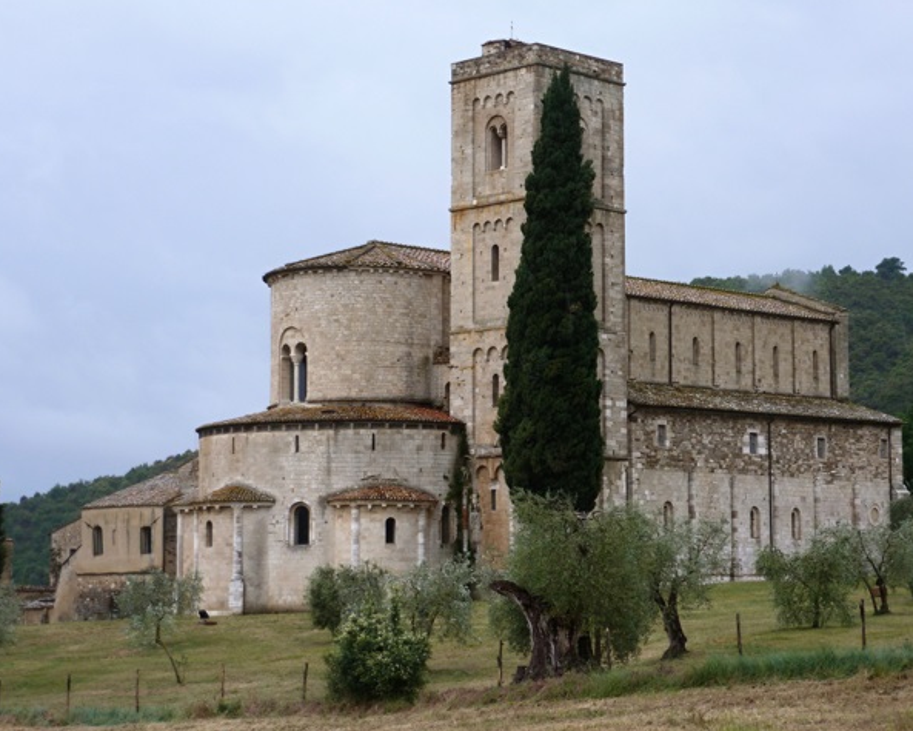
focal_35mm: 80
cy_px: 363
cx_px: 459
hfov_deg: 23.8
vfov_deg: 19.2
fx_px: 2163
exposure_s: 1/200
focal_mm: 13.6
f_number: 4.7
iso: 100
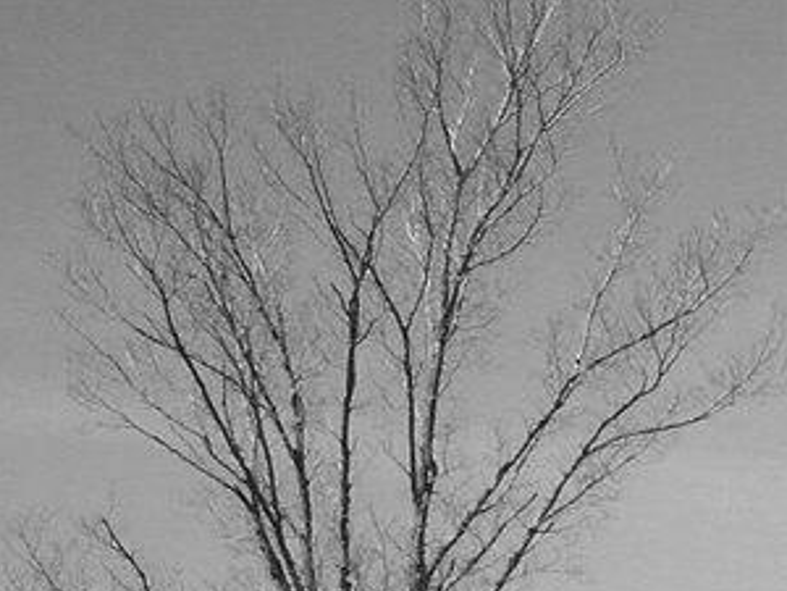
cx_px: 1089
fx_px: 3729
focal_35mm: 164
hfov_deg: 11.7
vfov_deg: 8.9
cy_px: 793
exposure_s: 1/60
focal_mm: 10.08
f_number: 8
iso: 64
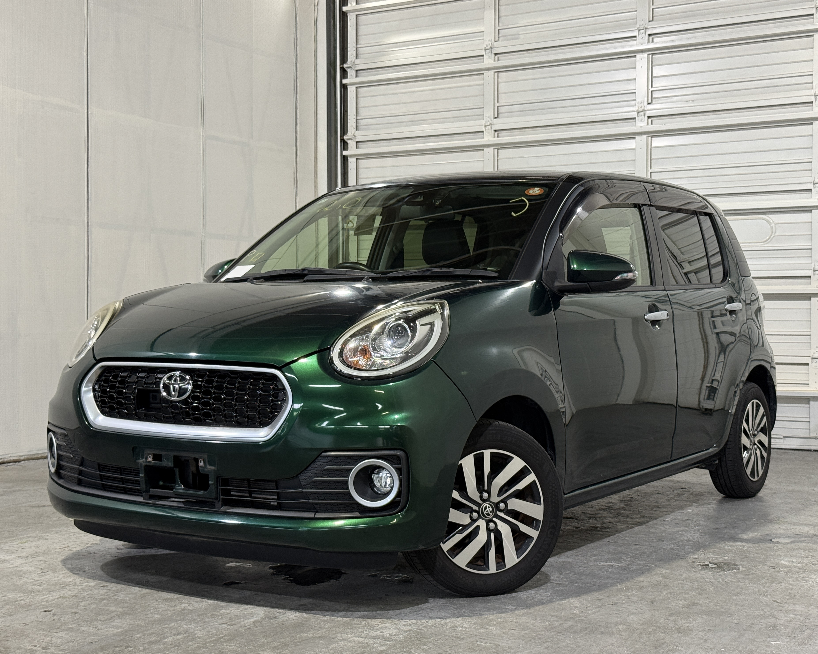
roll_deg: -0.6
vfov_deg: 29.7
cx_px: 406
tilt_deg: -0.6
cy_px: 329
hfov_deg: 36.7
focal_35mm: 51
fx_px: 1235
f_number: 1.78
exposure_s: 1/60
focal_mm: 6.76
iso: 125
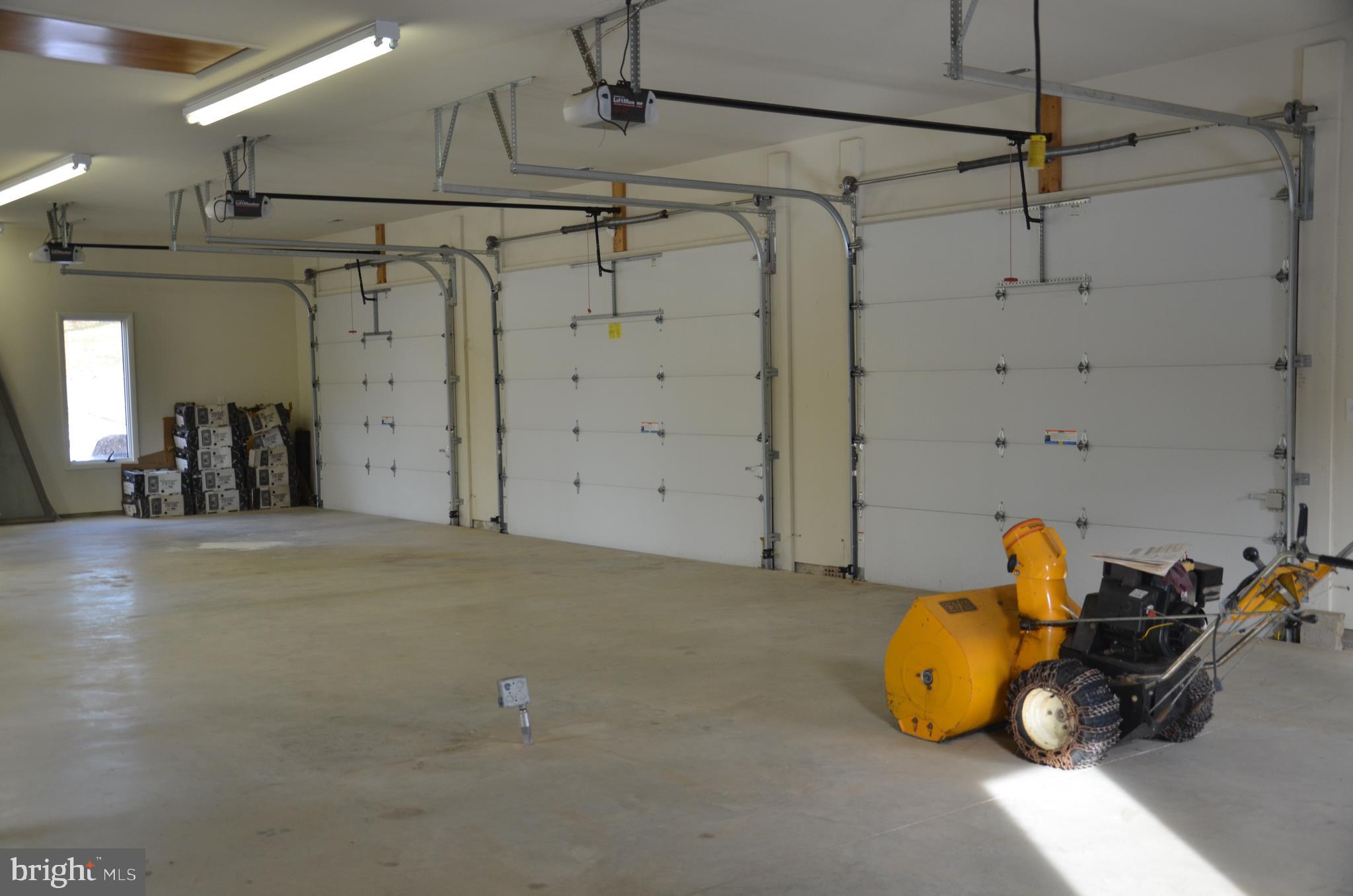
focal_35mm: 38
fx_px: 1406
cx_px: 676
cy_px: 448
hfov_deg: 51.4
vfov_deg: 35.3
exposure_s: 1/80
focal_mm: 25
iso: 400
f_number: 4.5
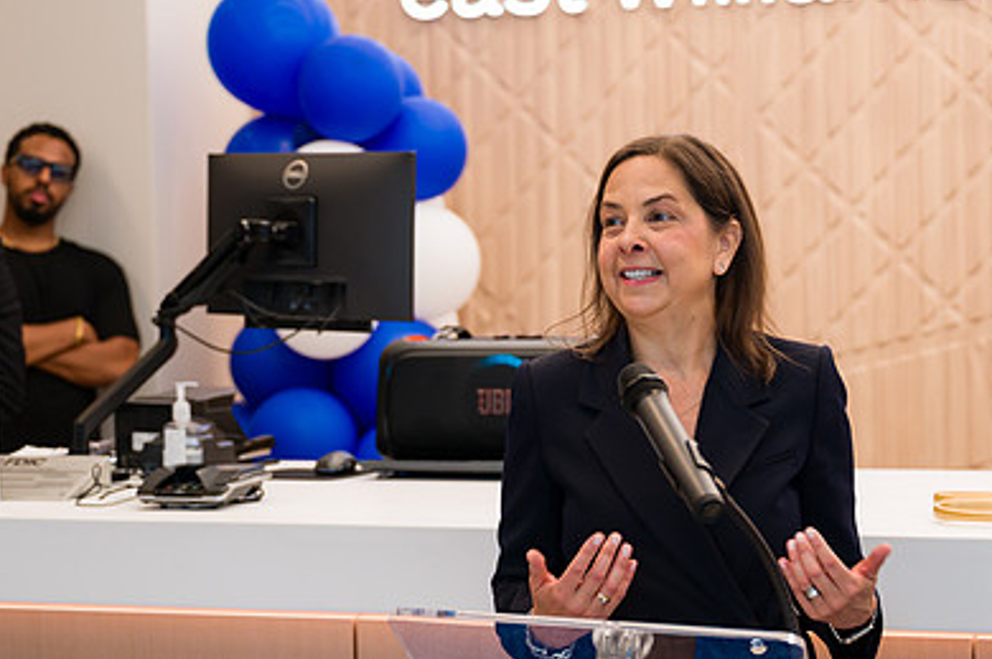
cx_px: 647
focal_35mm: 91
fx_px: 2504
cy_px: 346
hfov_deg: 22.3
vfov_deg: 15.0
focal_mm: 57
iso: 400
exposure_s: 1/200
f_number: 3.2
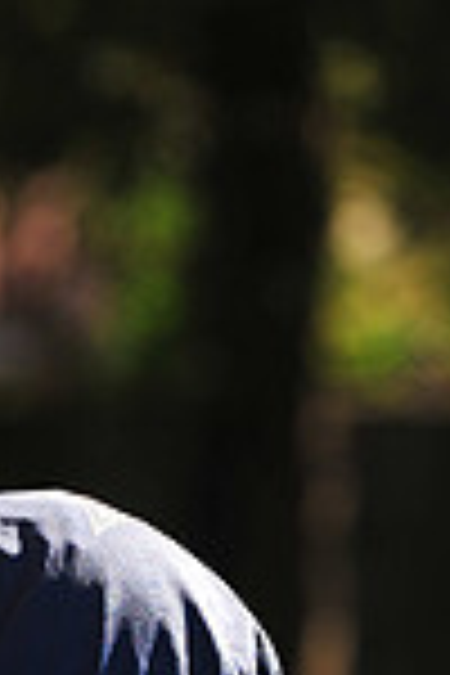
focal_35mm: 659
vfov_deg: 3.1
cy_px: 1156
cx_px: -230
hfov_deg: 2.1
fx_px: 12355
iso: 200
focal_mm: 170
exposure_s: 1/800
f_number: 4.5
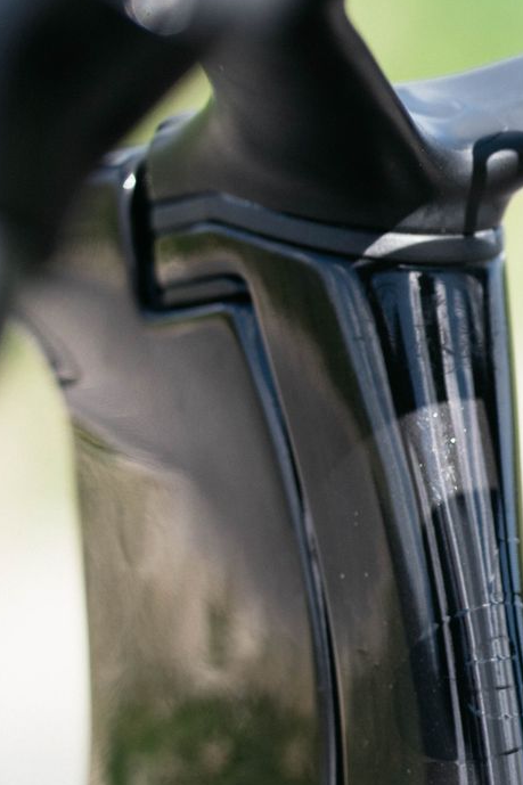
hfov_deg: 6.2
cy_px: 631
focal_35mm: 222
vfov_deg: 9.3
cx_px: 418
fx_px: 4840
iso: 400
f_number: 3.2
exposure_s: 1/4000
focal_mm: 85
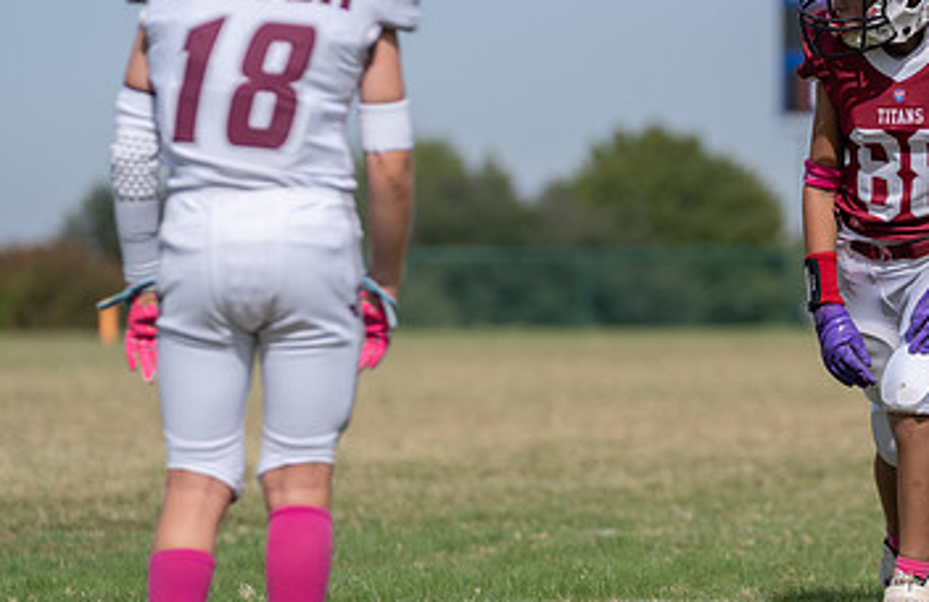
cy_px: 172
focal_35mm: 338
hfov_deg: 6.1
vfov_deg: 4.0
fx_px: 8646
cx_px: 848
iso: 100
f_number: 3.5
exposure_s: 1/2000
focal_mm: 167
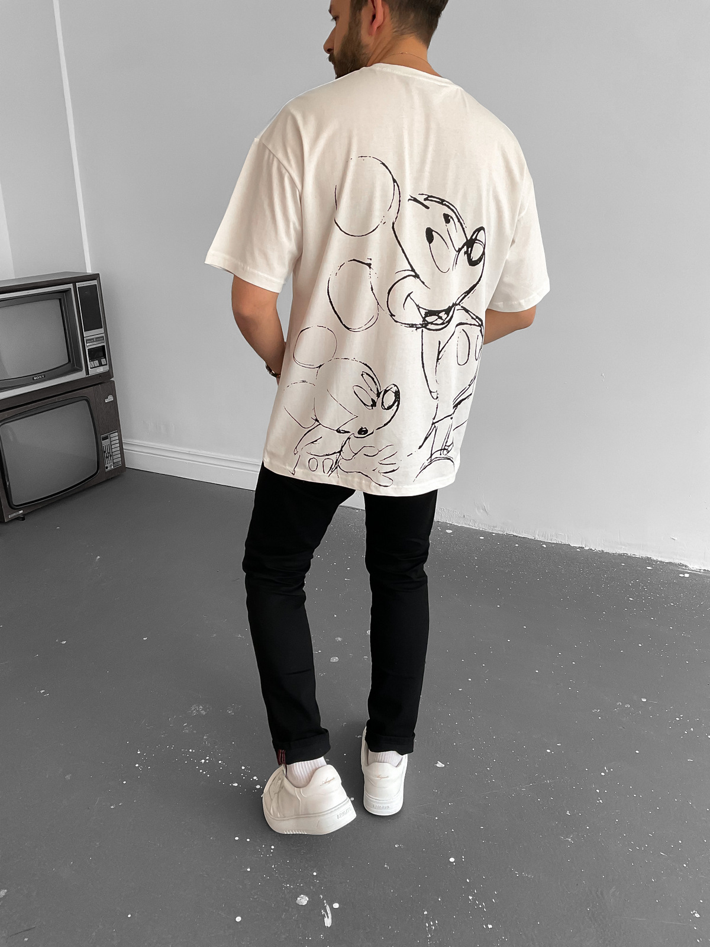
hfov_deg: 48.2
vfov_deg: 61.7
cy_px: 474
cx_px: 355
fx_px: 793
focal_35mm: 29
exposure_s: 1/120
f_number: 1.8
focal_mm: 3
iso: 64
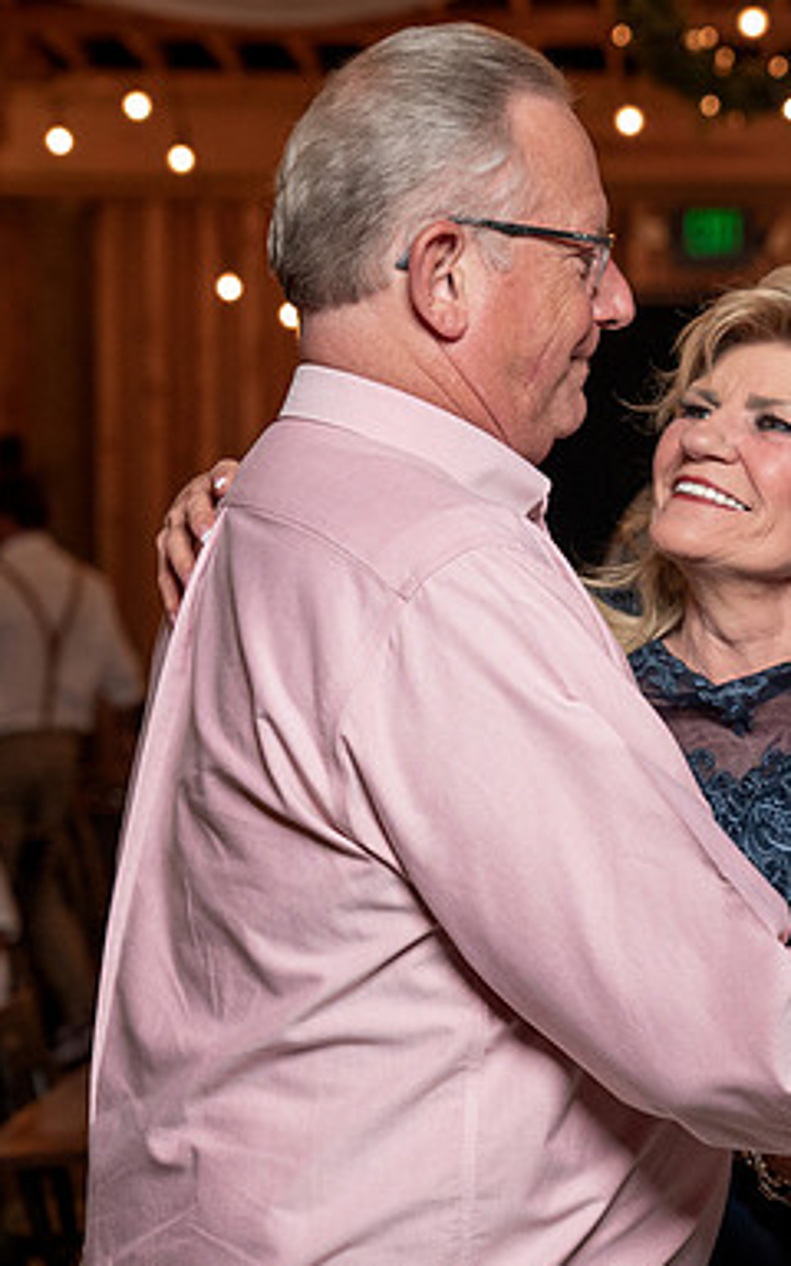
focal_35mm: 114
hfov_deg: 11.5
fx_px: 3932
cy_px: 677
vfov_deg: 18.3
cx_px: 512
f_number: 4
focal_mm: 64
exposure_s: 1/200
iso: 2000
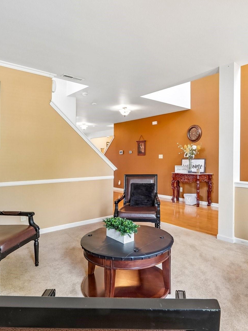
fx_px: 220
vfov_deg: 73.9
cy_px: 162
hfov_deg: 58.6
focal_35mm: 23
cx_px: 142
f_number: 8
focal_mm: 10
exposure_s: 1/3.33
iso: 400
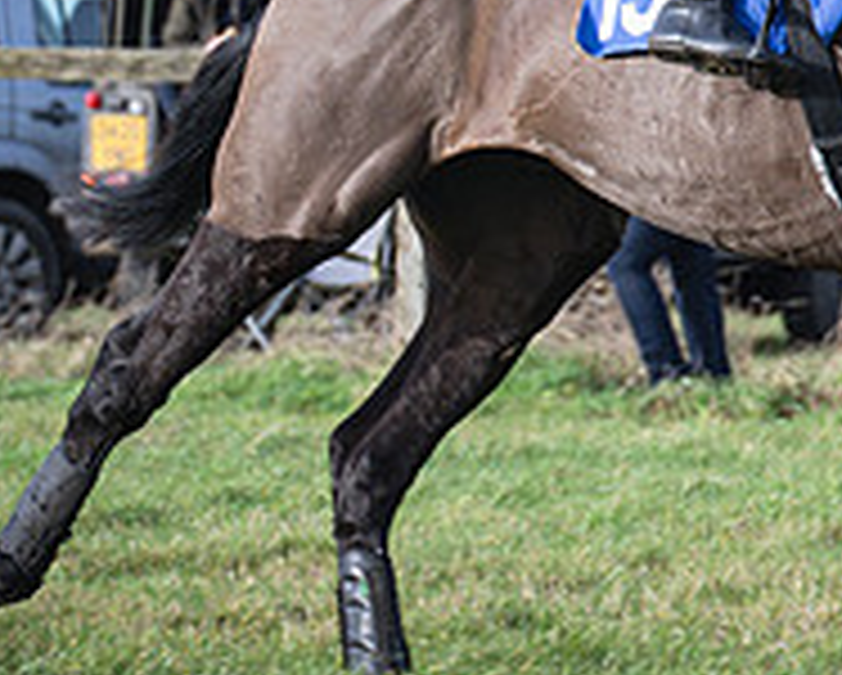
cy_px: 117
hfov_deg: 4.2
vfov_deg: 3.4
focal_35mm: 456
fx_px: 11375
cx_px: 1056
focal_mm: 75
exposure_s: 1/1000
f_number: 2.8
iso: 125
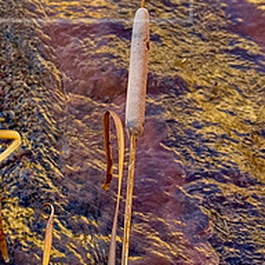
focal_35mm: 128
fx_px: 1109
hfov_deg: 13.5
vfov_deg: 13.4
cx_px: 12
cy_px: -23
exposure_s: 1/447
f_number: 1.78
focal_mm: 6.76
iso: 80
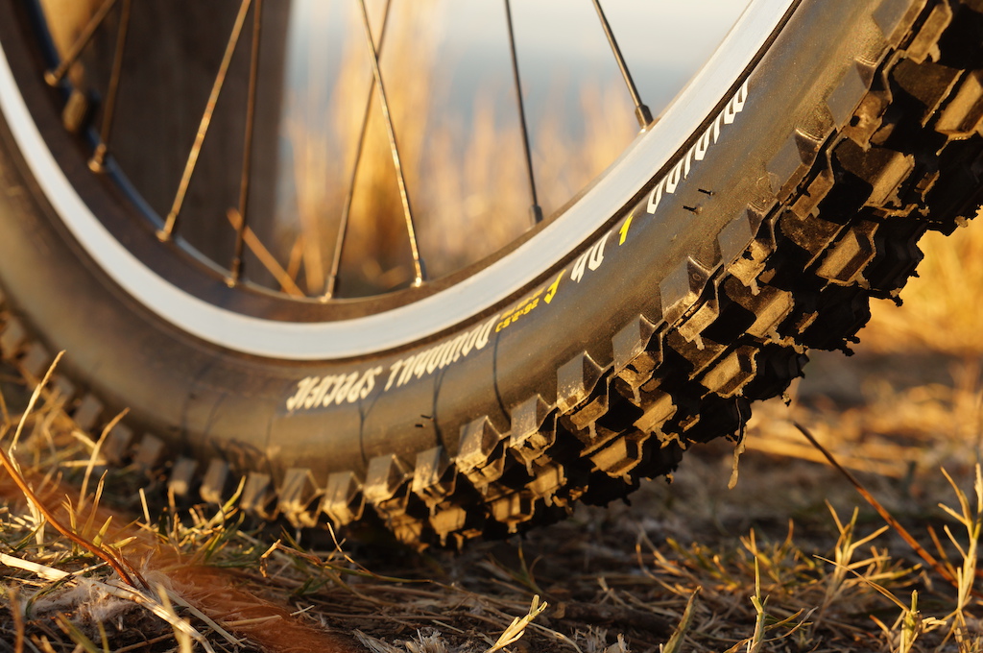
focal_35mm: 75
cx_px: 492
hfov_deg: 27.0
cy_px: 326
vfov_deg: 18.1
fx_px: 2045
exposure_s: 1/80
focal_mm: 50
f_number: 8
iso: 200
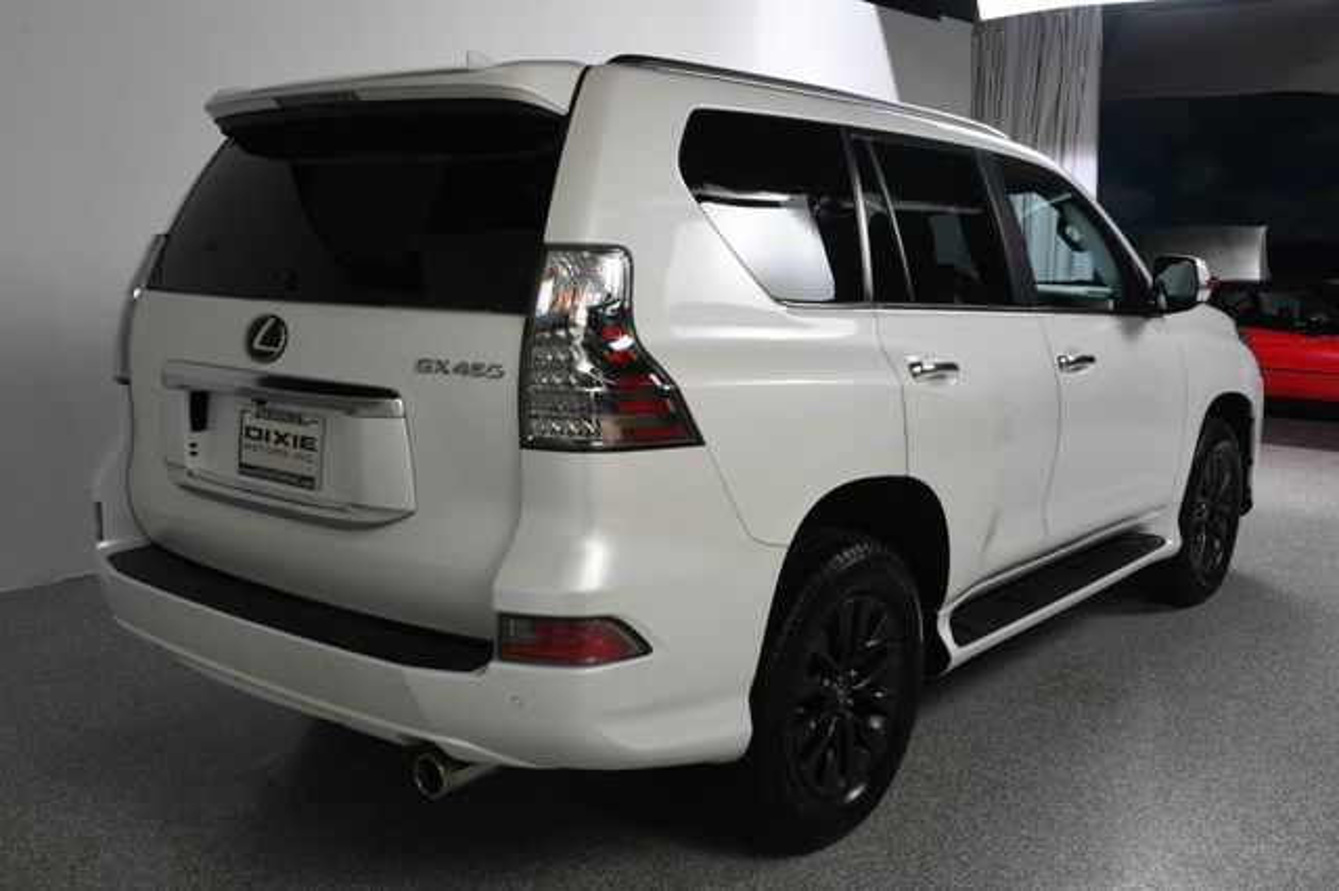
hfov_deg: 53.2
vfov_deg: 36.8
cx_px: 670
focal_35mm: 36
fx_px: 1338
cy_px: 446
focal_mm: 24
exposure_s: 1/160
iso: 100
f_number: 13
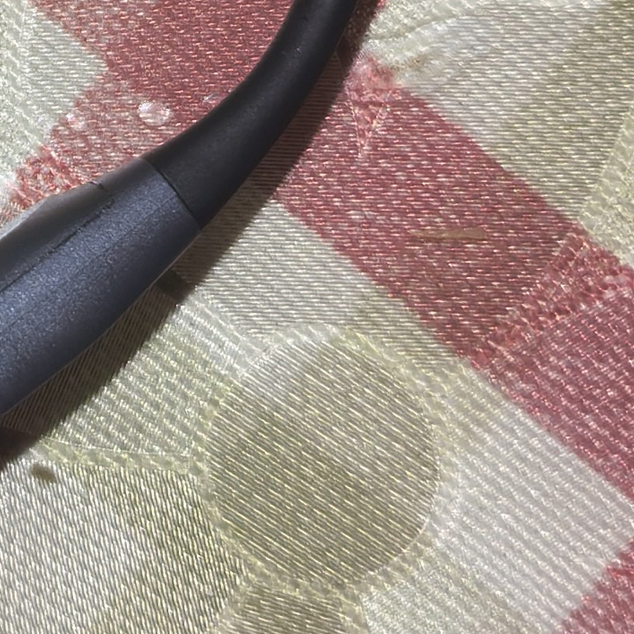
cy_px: -149
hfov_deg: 13.5
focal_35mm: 121
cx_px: -343
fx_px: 2507
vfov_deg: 13.9
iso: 50
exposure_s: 1/100
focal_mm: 5.52
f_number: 1.9
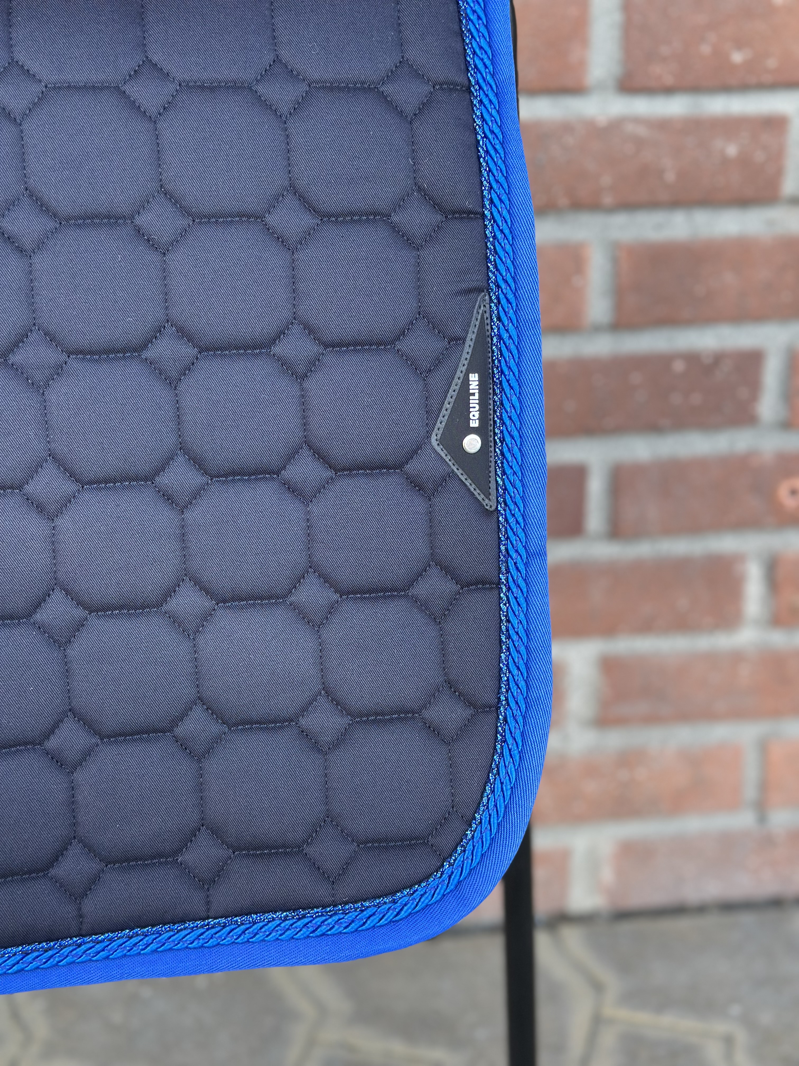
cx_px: 400
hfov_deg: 30.3
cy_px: 533
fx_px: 1477
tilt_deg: -16.3
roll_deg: +0.3
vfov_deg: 39.7
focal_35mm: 48
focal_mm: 6.86
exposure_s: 1/210
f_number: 1.78
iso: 80
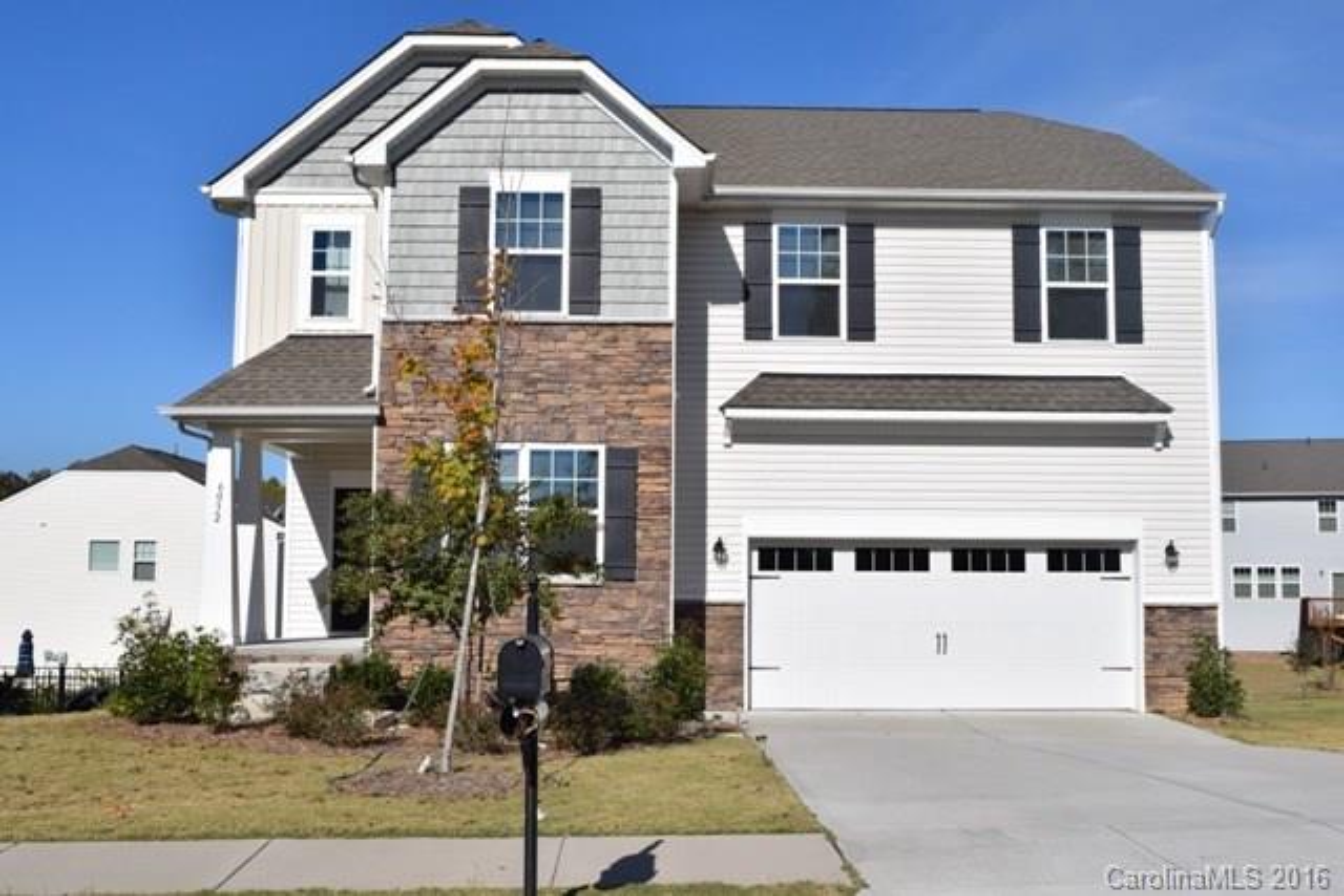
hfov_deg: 47.9
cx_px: 672
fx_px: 1512
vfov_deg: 33.0
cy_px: 448
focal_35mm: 40
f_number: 11
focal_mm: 27
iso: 200
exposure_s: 1/500
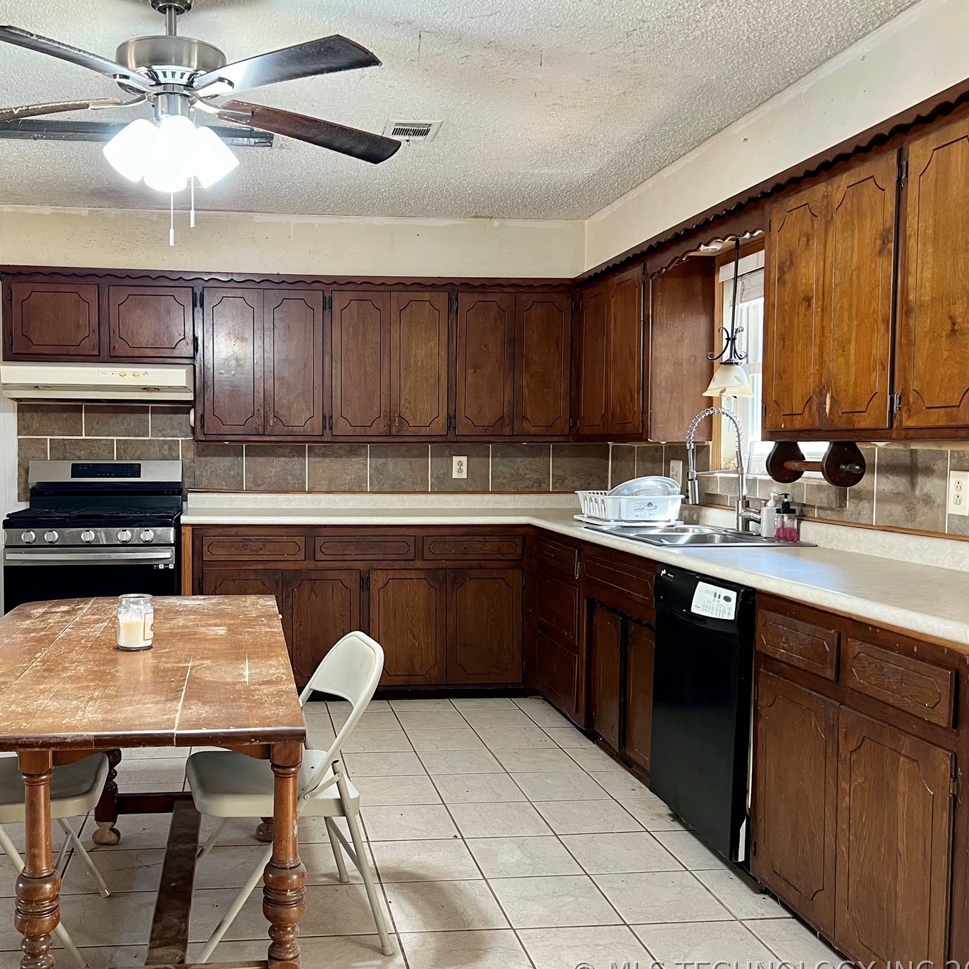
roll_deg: -0.2
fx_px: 1013
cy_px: 490
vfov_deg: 51.1
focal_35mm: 32
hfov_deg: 50.5
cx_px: 350
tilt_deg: -3.2
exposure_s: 1/60
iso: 200
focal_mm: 5.7
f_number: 1.5
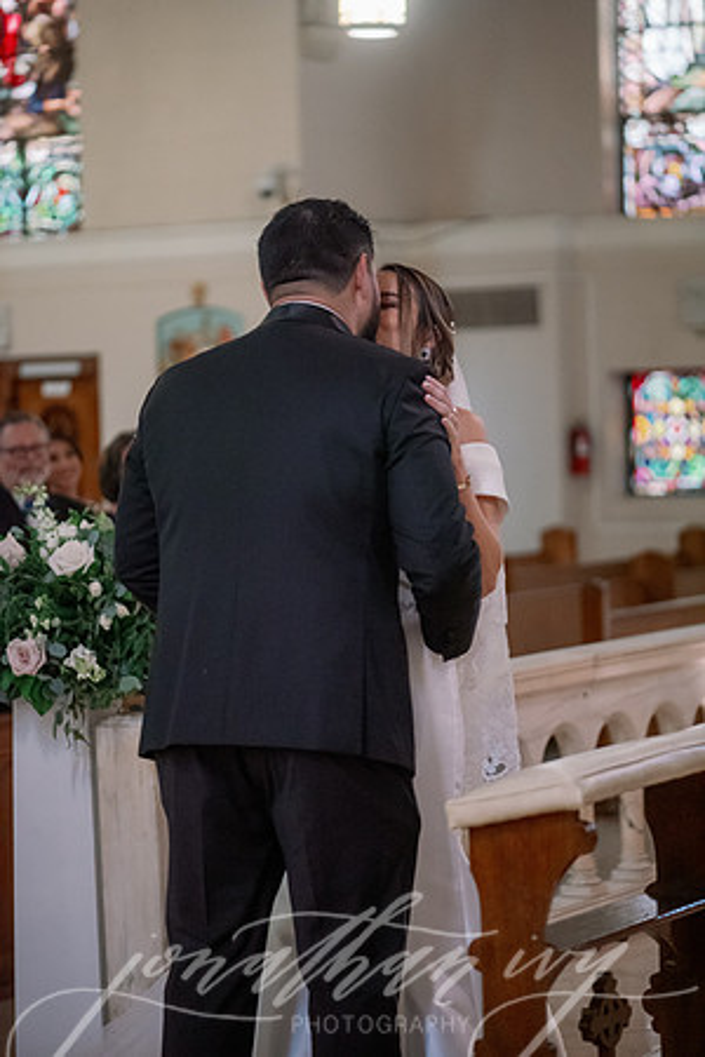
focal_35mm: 105
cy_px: 528
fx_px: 3084
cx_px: 352
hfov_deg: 13.0
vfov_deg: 19.5
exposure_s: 1/250
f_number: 3.2
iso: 4000
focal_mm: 105
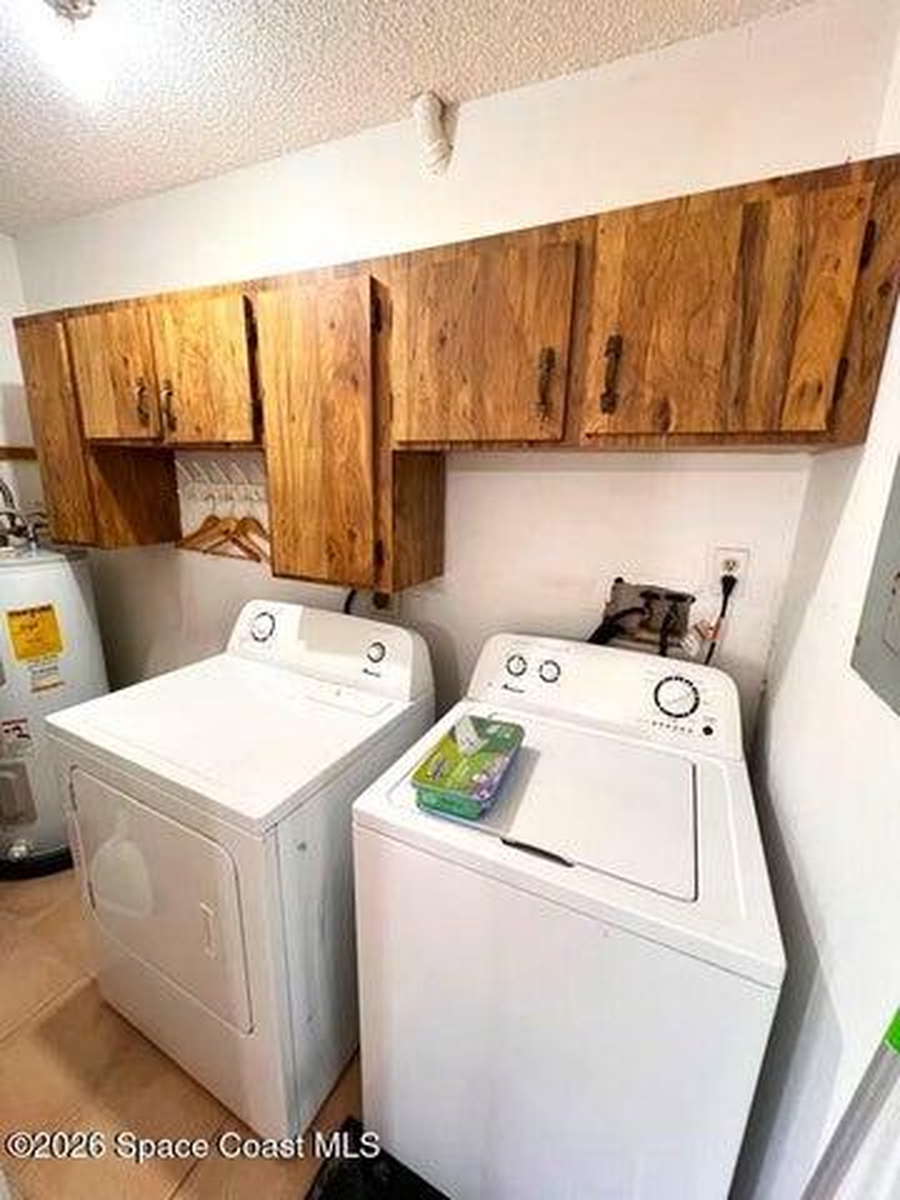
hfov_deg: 85.7
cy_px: 600
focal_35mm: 14
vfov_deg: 102.1
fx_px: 485
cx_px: 450
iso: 200
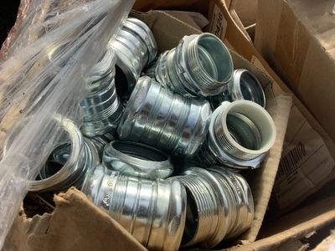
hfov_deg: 58.4
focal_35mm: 31
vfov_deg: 45.4
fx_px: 300
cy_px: 126
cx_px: 168
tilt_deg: -55.3
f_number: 2.4
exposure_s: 1/702
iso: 25
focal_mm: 3.3
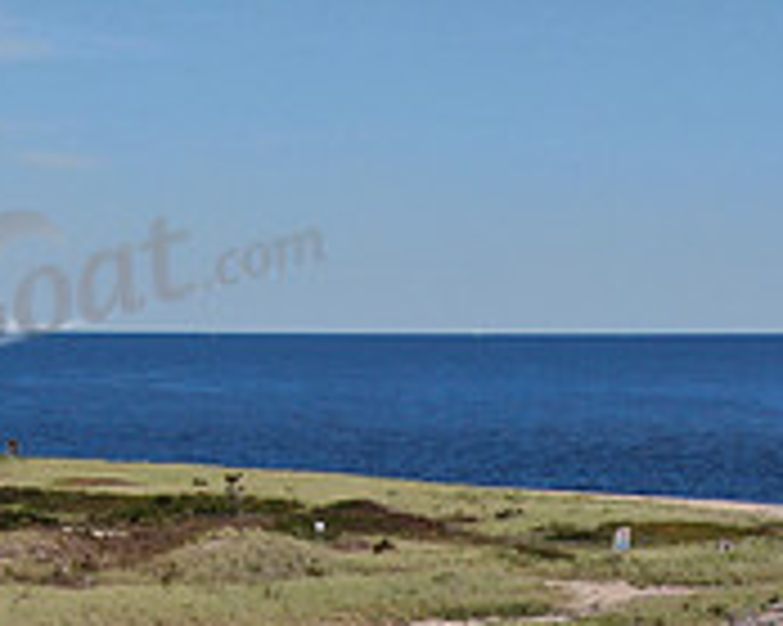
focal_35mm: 156
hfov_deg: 12.3
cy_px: 975
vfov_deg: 9.6
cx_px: 590
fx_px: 3613
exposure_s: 1/1250
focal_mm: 8.6
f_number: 3.8
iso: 100
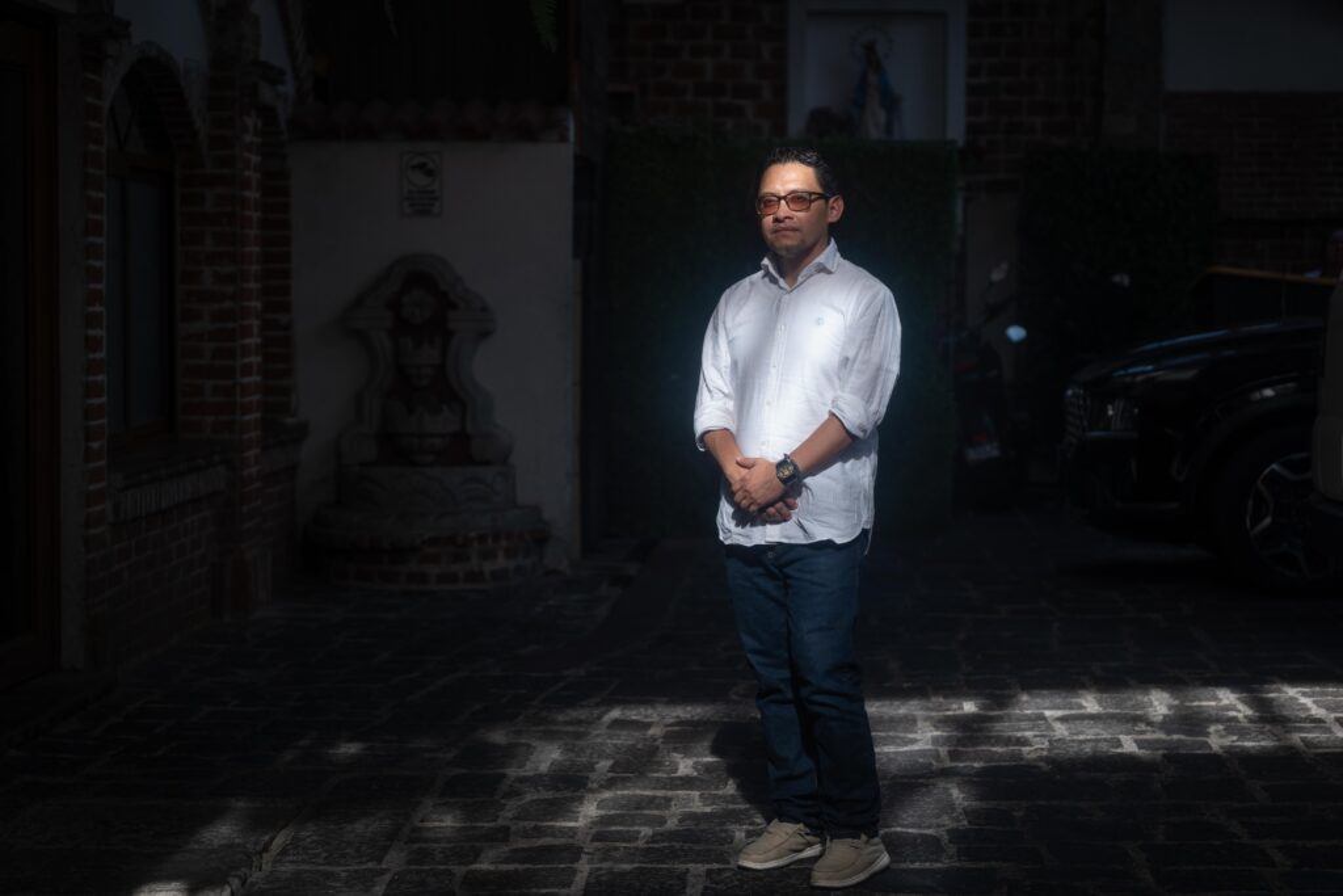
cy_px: 448
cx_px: 672
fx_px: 2612
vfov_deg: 19.5
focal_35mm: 70
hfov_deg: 28.8
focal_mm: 70
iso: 200
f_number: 2.8
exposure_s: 1/250
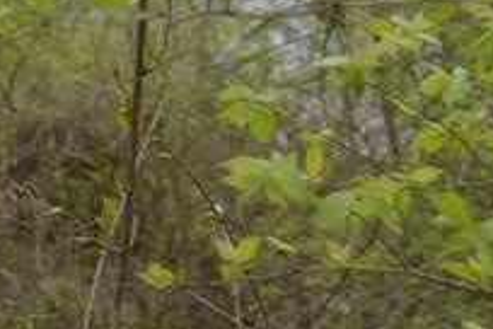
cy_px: 151
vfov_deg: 3.5
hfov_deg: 5.2
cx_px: -176
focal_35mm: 392
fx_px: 5368
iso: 100
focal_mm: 52
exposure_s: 1/125
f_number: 5.6
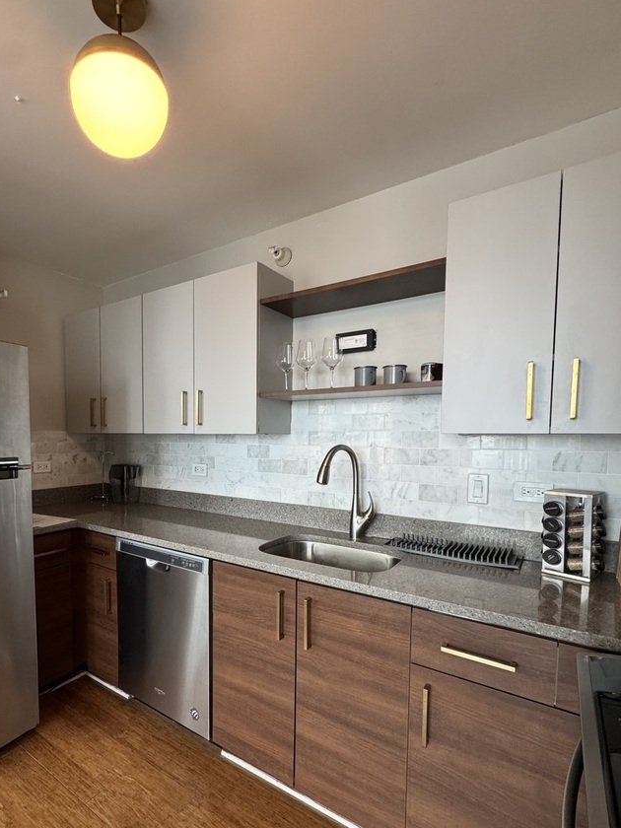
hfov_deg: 70.4
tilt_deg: -3.3
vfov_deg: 87.4
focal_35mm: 18
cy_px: 461
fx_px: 431
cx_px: 232
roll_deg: +0.0
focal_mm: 2.22
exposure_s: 1/71
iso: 320
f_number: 2.2
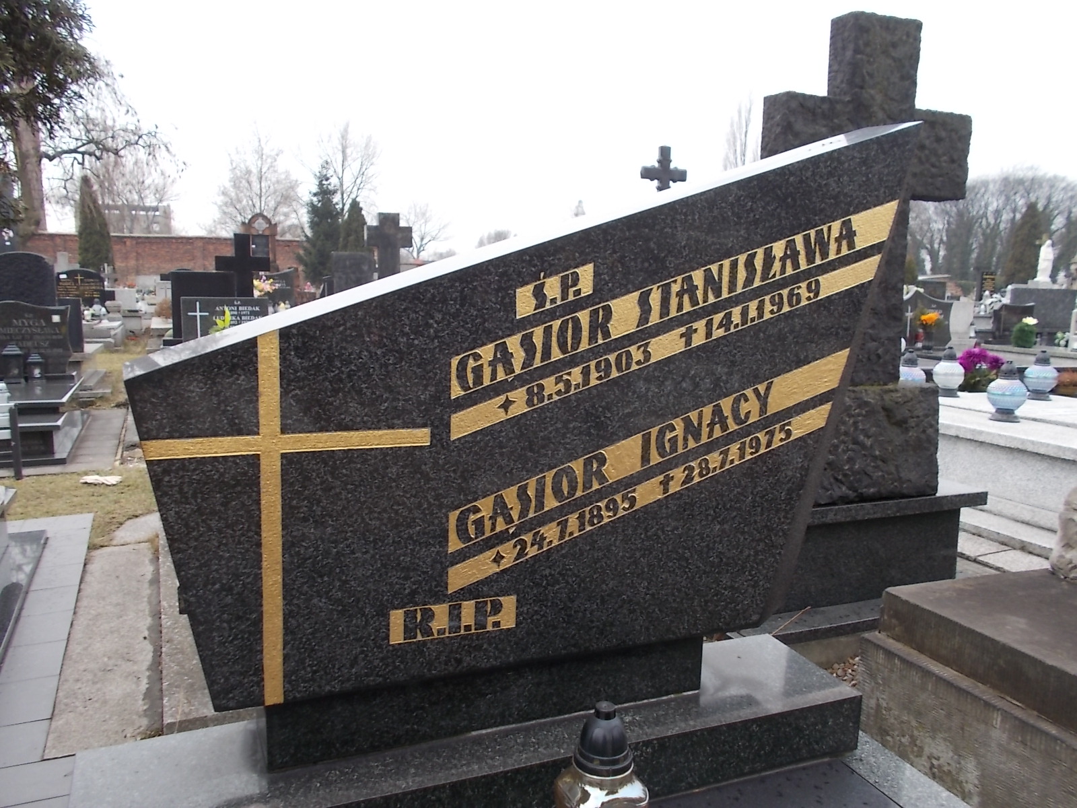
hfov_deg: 60.0
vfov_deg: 46.8
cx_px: 538
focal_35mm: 30
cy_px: 404
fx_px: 933
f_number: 3.4
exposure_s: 1/250
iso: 80
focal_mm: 5.3
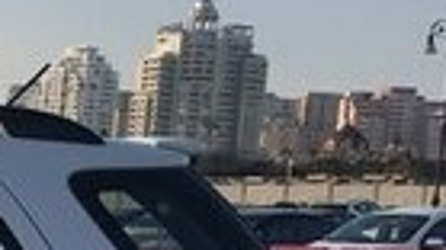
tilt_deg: -5.7
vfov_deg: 7.8
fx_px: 1773
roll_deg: -3.9
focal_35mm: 150
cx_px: -529
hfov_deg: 12.2
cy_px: 428
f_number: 2.2
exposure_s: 1/1282
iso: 25
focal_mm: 4.15
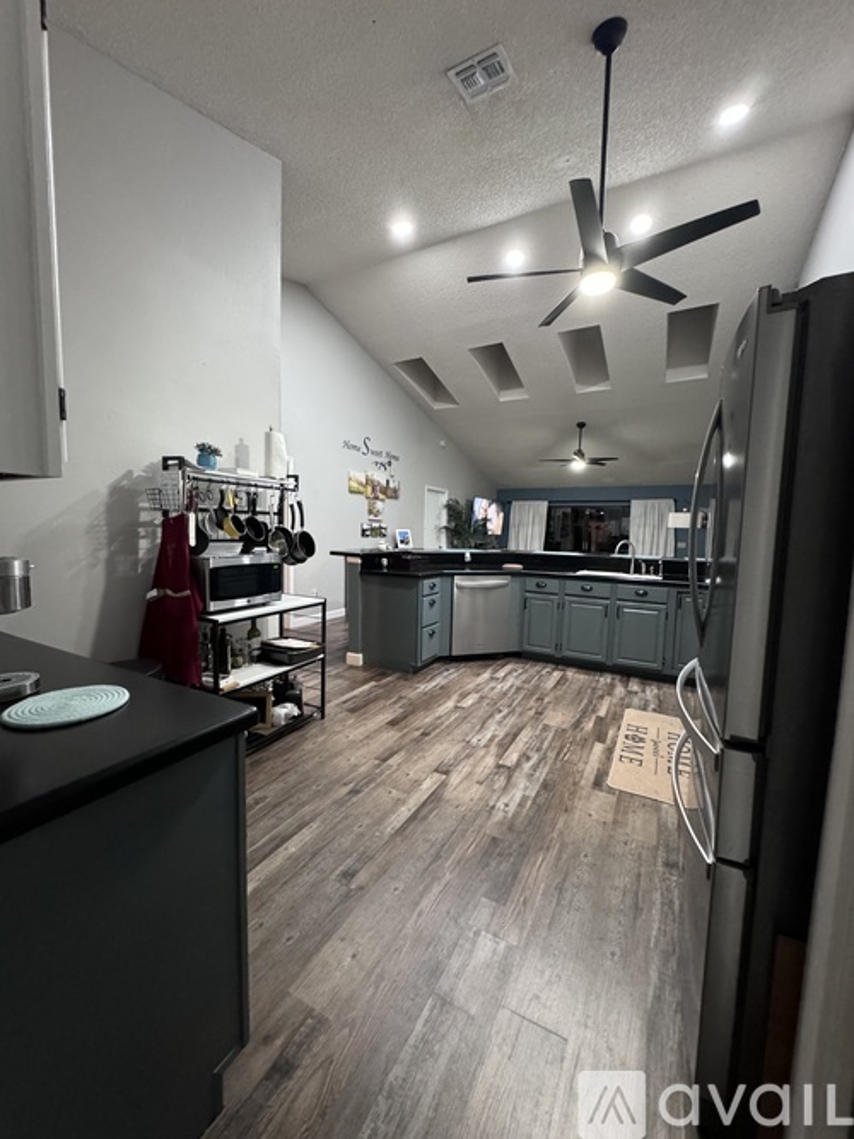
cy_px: 570
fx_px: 461
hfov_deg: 85.7
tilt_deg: -5.0
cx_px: 427
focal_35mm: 14
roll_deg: -1.5
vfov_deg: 102.1
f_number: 2.2
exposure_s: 1/60
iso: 1000
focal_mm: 2.22
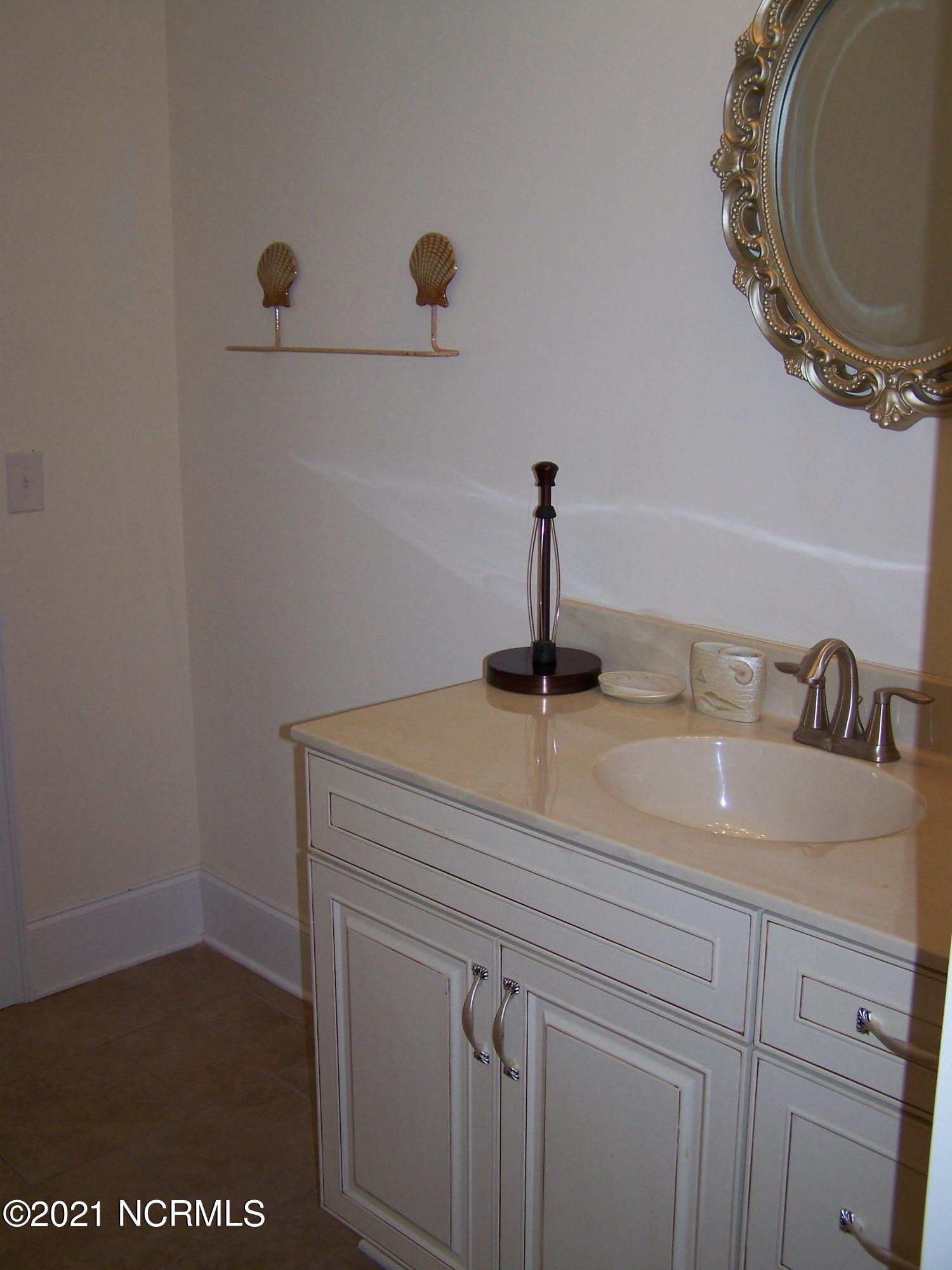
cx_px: 476
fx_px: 1393
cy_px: 635
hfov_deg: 37.7
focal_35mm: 38
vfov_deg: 49.0
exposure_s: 1/60
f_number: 2.8
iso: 80
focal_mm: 6.3
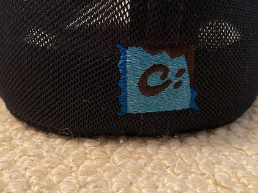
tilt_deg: -20.5
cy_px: 81
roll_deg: +0.9
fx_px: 276
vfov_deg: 38.5
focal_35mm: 37
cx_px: 143
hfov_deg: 50.1
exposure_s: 1/25
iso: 800
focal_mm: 4.25
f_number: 1.8
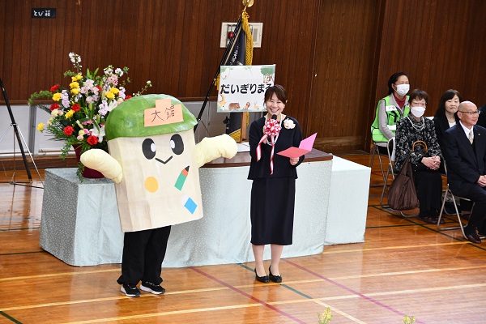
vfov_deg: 9.3
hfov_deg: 14.0
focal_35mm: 147
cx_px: 243
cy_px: 162
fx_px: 1984
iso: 1600
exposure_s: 1/125
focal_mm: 98
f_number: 5.6
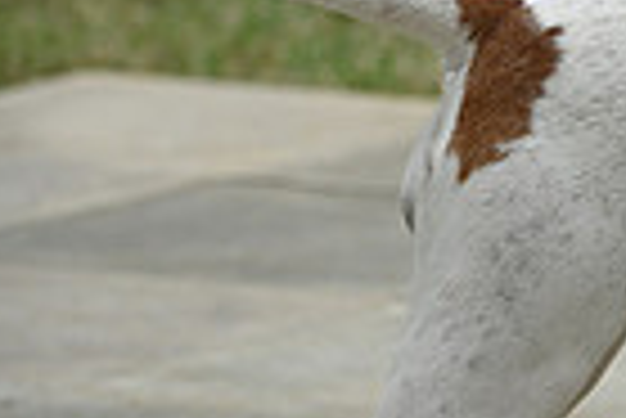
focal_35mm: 375
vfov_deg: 3.7
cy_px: 209
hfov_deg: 5.4
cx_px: 1234
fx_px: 6528
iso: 140
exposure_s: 1/1000
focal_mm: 90
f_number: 4.5
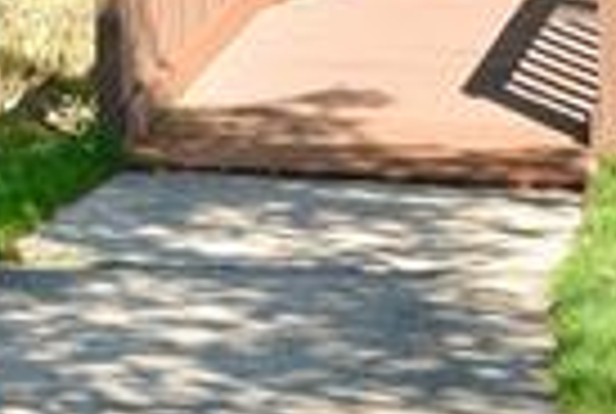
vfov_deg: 8.2
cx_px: 220
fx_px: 2812
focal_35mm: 164
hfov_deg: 12.5
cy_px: -254
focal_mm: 22
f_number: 8
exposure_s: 1/160
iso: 100
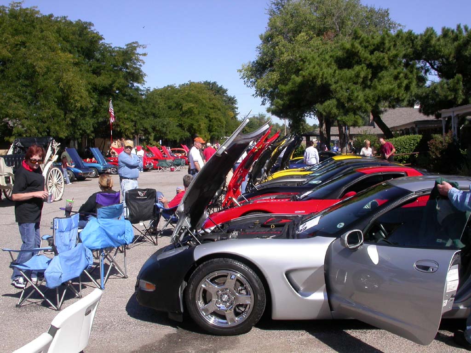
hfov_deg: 49.0
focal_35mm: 38
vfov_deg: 37.7
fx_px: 517
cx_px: 236
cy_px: 176
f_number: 7.5
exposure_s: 1/291
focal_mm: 7.85
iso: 100
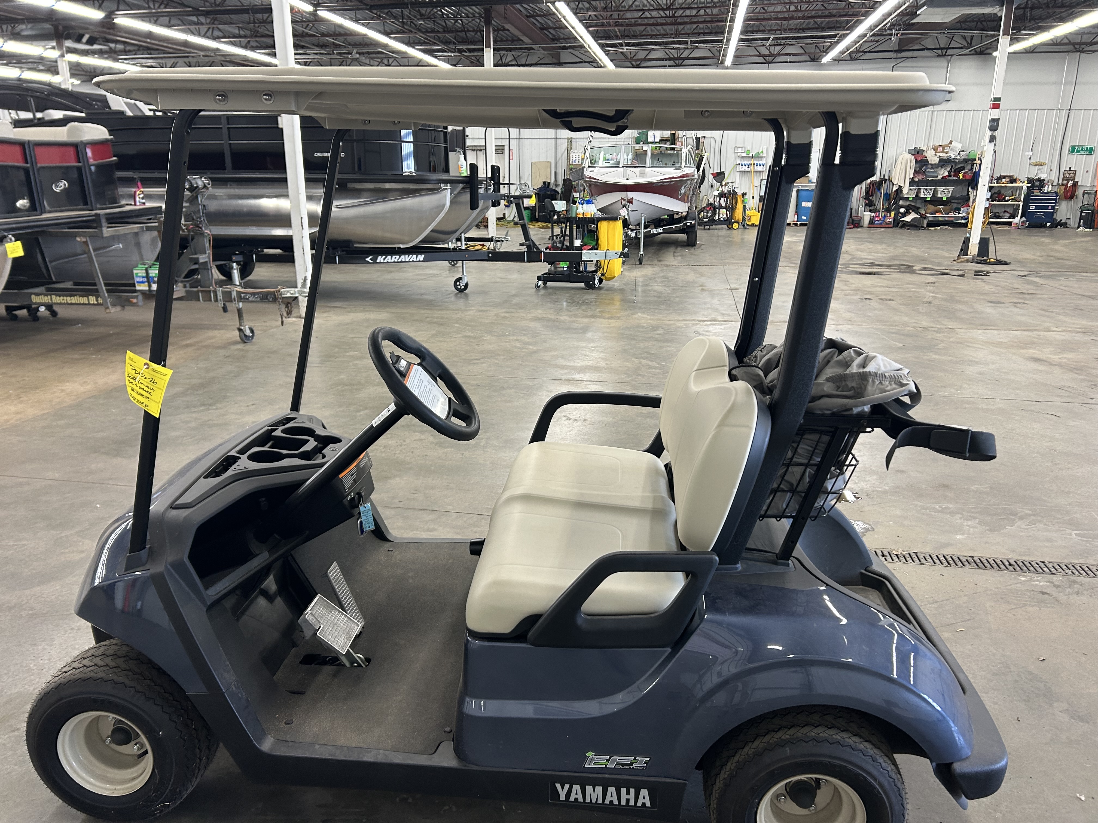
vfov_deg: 53.1
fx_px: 825
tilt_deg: -17.6
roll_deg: +0.2
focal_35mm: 26
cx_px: 549
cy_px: 412
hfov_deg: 67.3
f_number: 1.5
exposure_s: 1/60
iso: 125
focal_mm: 5.7
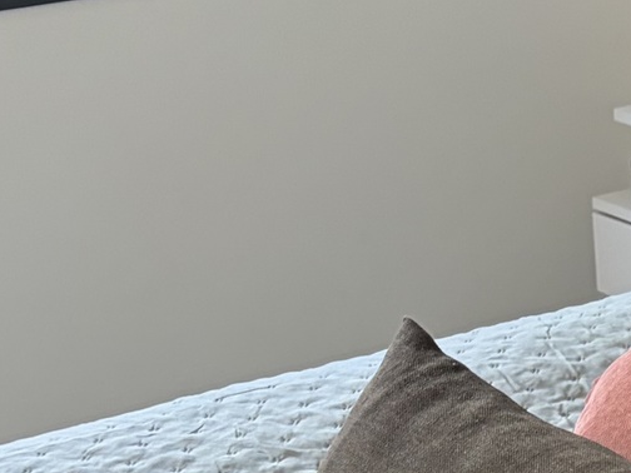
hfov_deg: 14.1
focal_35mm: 134
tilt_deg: -28.2
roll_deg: +0.1
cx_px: 813
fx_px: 2443
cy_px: 798
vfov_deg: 10.5
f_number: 1.6
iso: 125
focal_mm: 5.96
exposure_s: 1/121
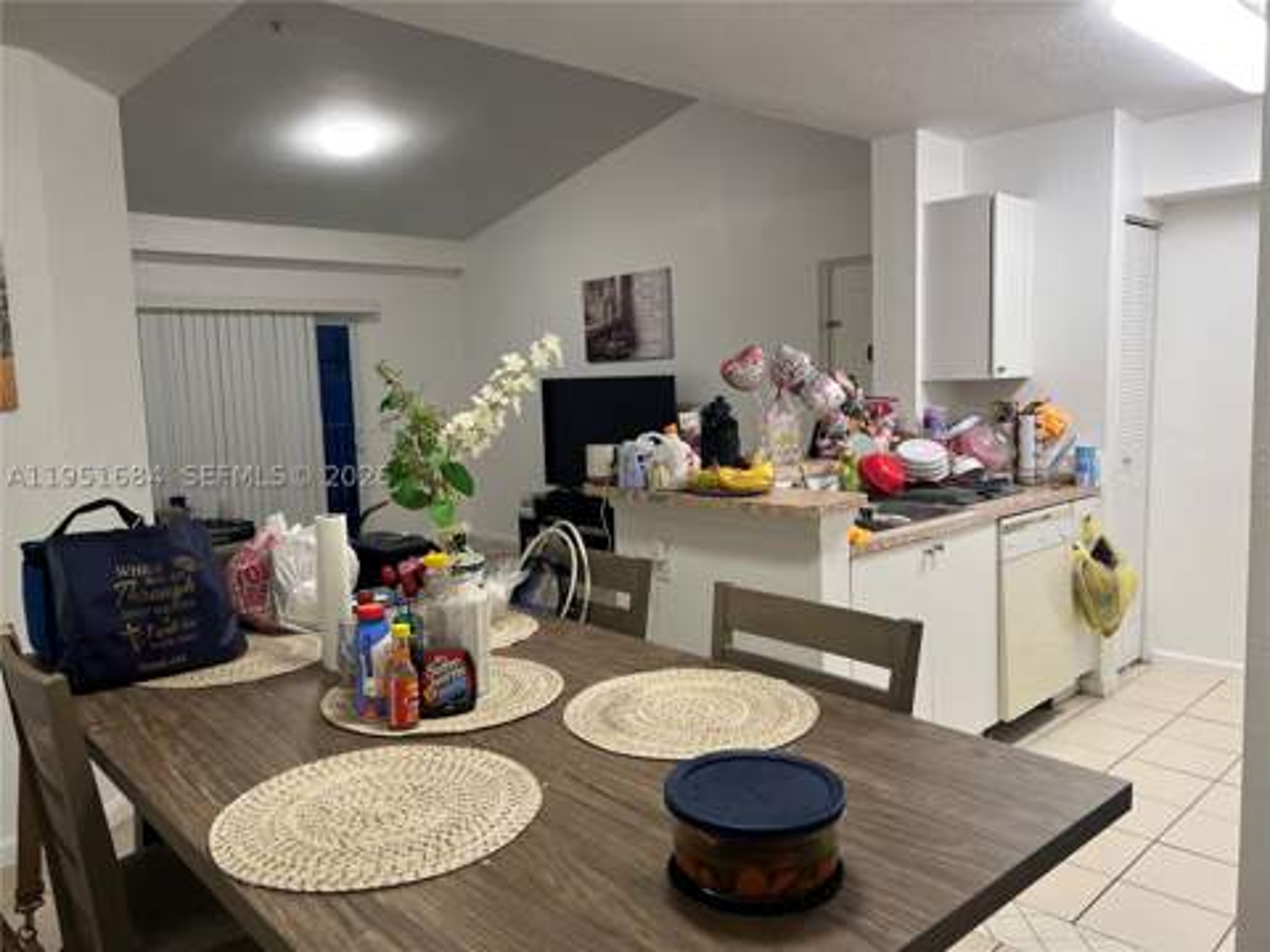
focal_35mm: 26
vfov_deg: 53.1
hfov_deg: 67.3
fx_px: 954
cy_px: 476
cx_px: 635
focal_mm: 5.7
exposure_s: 1/60
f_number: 1.5
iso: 80
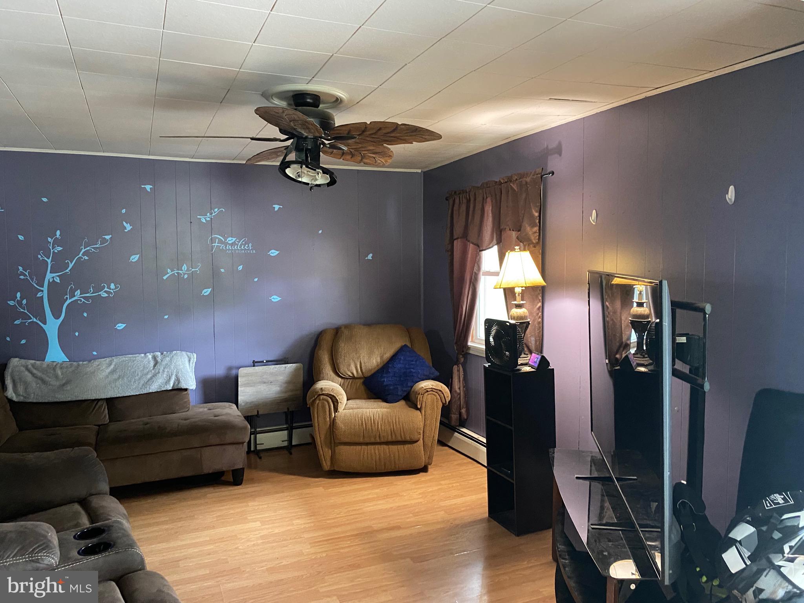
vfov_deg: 53.1
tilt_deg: -2.5
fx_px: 604
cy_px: 302
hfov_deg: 67.3
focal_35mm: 26
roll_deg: +1.2
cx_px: 402
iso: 640
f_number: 1.8
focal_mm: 4.25
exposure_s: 1/32
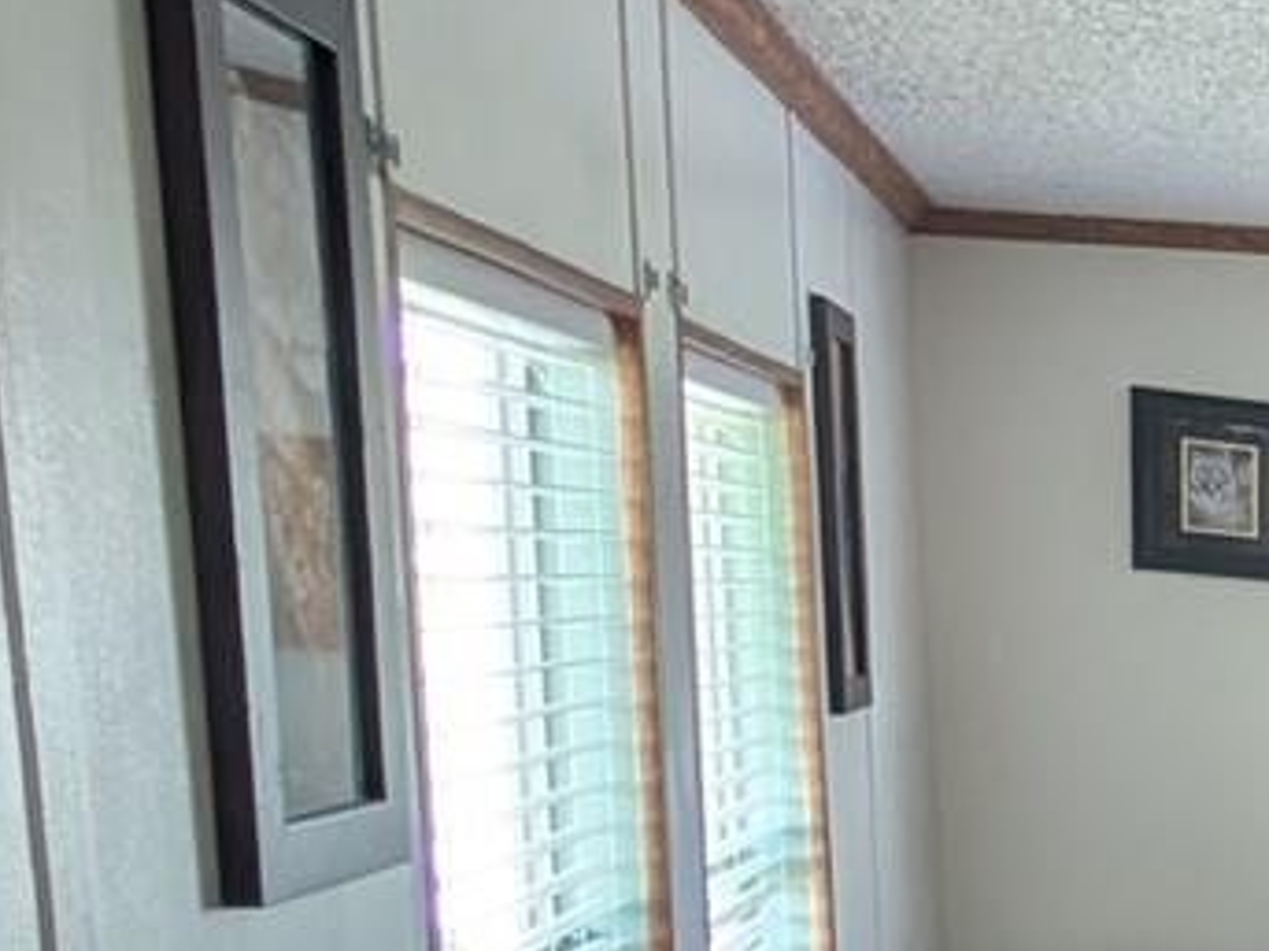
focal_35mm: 56
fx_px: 2052
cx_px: 2527
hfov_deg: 19.4
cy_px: 1018
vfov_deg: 24.5
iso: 119
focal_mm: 2.23
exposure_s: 1/39.9
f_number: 1.95
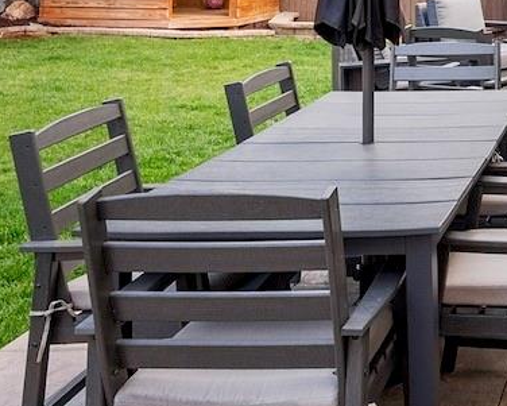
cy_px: -72
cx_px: 643
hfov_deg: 25.7
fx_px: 961
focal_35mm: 64
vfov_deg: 22.2
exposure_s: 1/125
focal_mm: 16
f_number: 8
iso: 200
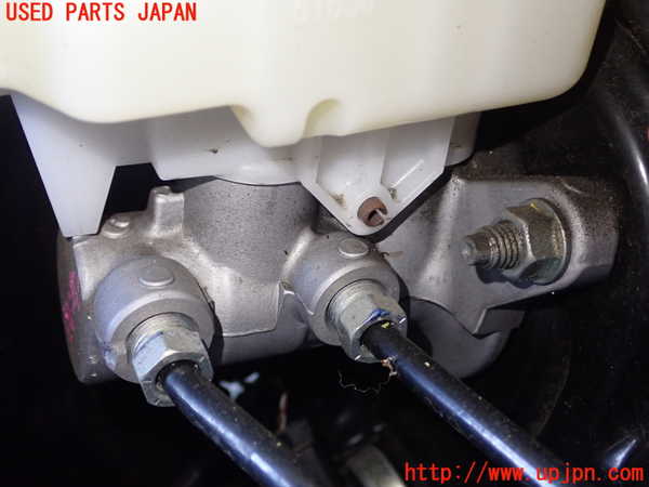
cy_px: 244
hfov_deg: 42.9
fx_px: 825
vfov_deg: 32.9
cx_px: 324
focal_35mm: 44
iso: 500
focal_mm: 7.84
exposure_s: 1/40
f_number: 2.9
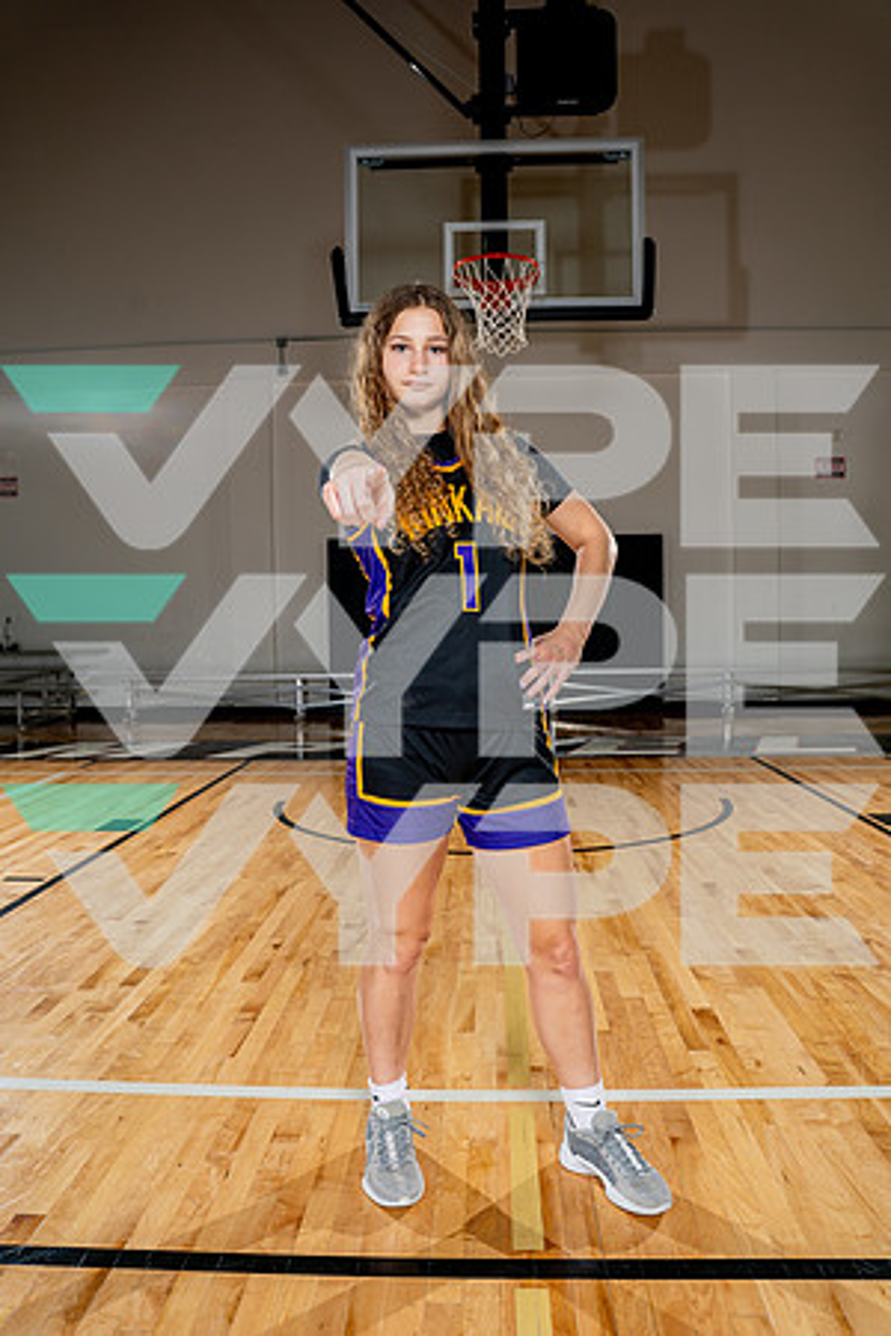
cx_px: 446
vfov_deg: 67.4
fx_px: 1002
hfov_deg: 47.9
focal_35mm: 27
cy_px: 668
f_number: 5.6
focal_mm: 27
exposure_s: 1/250
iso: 200
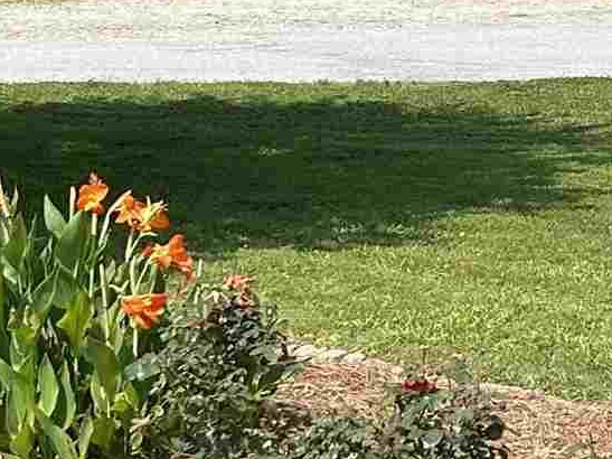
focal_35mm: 146
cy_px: 149
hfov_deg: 13.3
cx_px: 634
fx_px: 2581
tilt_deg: -6.7
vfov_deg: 10.1
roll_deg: +1.2
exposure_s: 1/2841
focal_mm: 5.7
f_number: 1.5
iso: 50
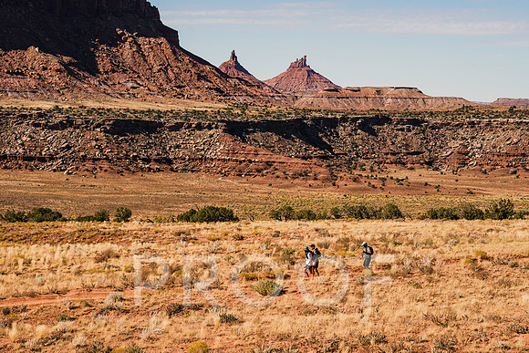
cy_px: 177
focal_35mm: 91
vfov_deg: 15.1
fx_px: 1334
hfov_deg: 22.4
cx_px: 269
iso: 160
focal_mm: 88
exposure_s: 1/1250
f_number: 6.3
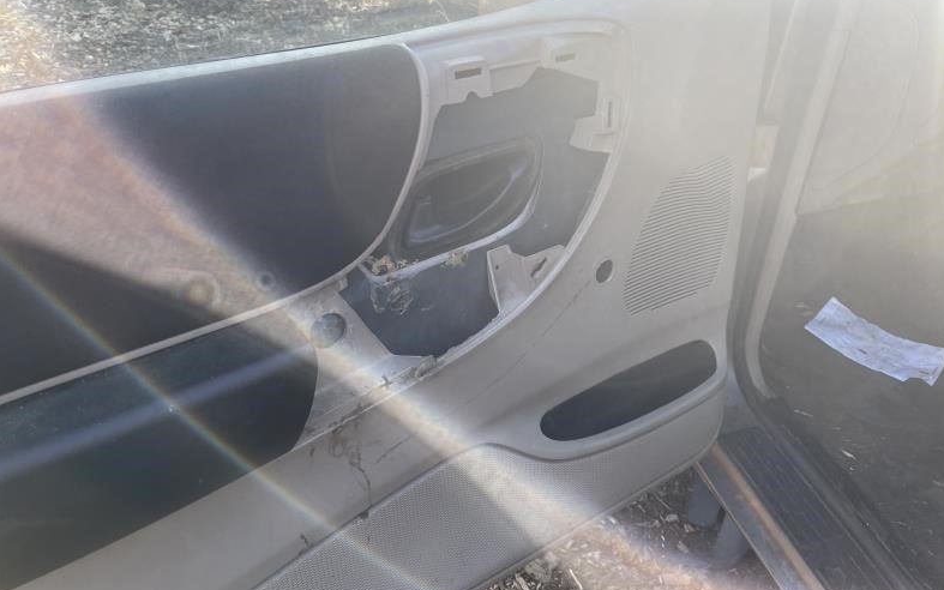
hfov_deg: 66.5
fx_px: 720
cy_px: 285
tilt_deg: -36.7
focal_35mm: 28
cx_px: 477
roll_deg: -2.3
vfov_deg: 44.5
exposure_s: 1/263
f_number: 1.6
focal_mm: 5.1
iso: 32
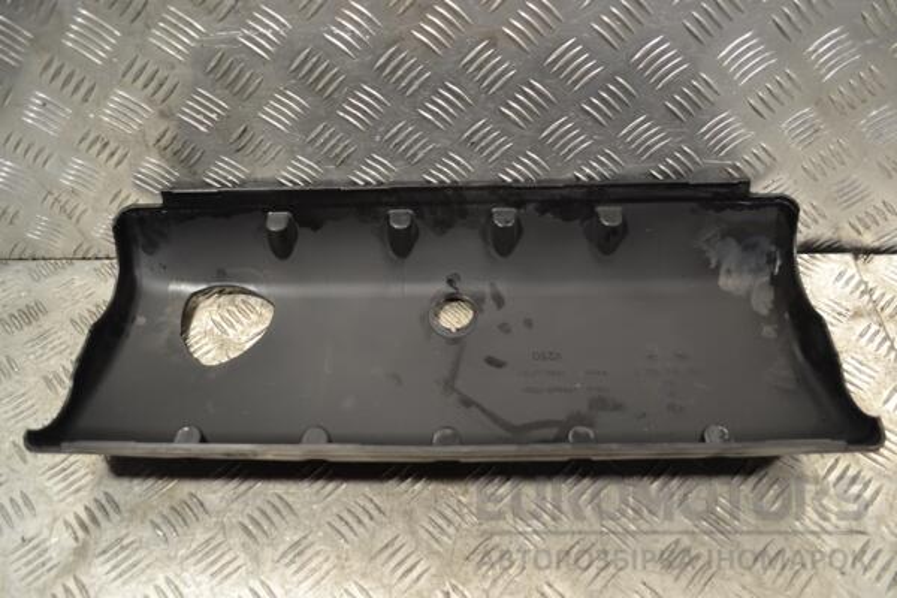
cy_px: 299
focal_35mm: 27
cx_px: 448
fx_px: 673
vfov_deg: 47.9
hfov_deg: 67.4
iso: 160
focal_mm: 18
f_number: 3.5
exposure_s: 1/30
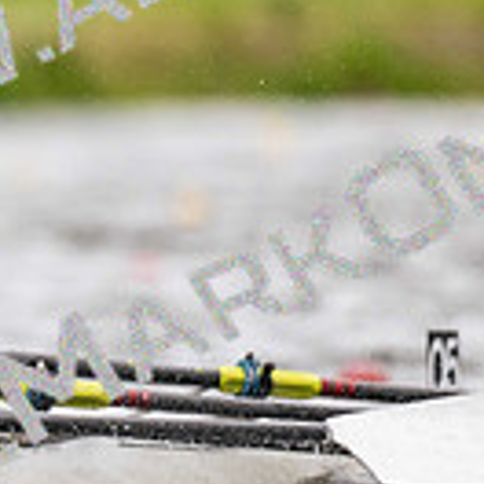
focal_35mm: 2238
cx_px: -561
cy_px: 284
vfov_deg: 0.8
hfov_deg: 0.8
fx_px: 35402
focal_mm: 600
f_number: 4
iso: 500
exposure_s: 1/2500
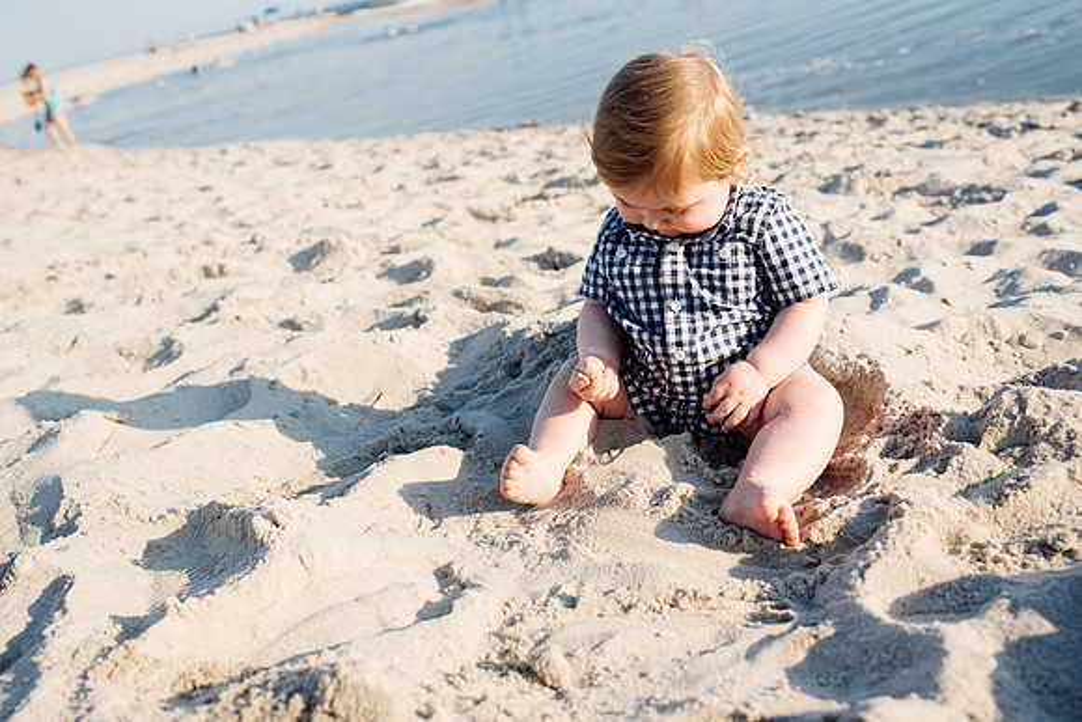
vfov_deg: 37.9
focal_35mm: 35
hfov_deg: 54.4
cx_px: 541
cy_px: 361
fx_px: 1052
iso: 160
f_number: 4.5
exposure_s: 1/1250
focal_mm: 35
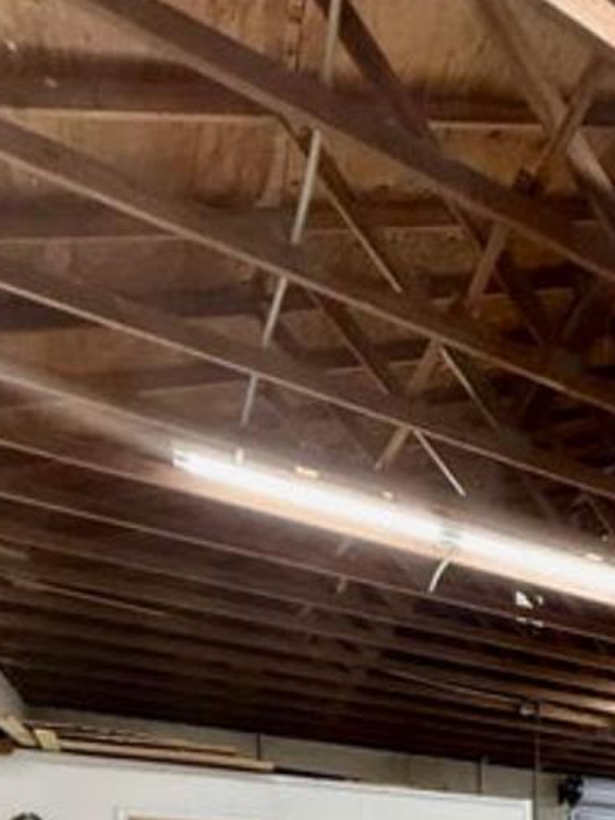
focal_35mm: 35
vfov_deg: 37.9
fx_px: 829
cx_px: 748
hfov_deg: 32.9
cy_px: 1006
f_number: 2.2
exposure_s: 1/120
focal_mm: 2.22
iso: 320
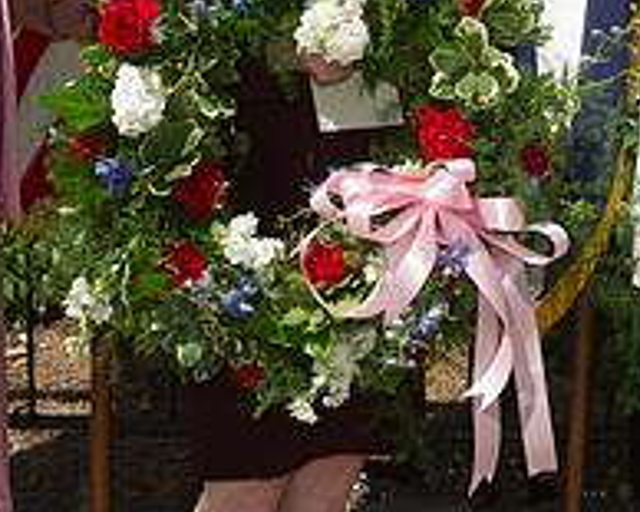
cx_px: 508
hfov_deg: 19.4
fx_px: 1855
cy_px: -59
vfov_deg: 15.3
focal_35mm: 98
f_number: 9
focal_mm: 35
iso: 200
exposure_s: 1/250
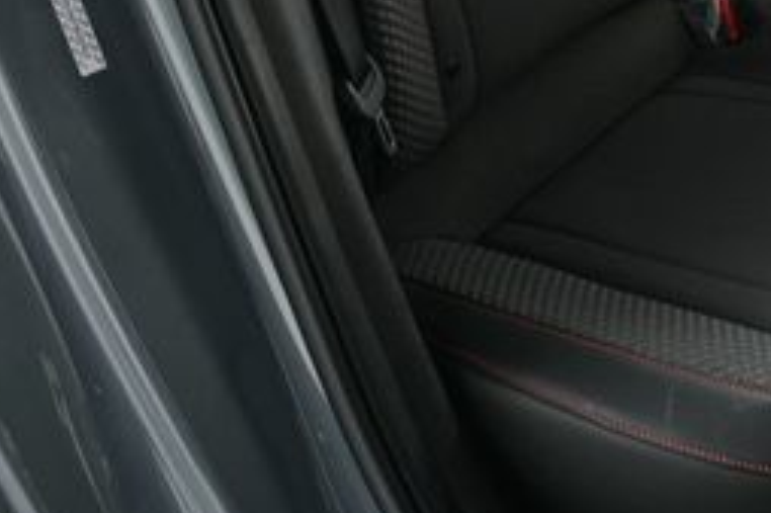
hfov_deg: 23.7
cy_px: -106
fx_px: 1776
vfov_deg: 15.8
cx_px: 729
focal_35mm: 83
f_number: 3.5
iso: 100
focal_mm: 22
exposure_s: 1/160
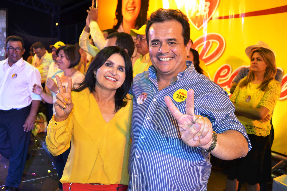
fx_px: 239
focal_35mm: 30
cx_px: 144
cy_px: 96
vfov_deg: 43.6
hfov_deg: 61.9
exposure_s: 1/100
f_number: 3.8
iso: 1600
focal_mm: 20
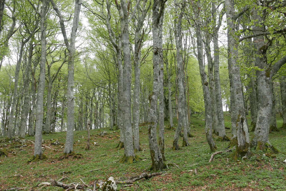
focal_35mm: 31
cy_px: 96
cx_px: 143
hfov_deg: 60.2
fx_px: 246
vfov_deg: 42.4
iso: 200
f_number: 5
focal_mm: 13.9
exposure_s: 1/125
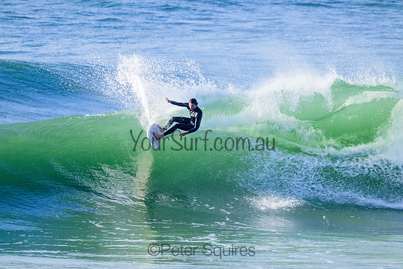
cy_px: 134
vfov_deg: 1.7
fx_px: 8957
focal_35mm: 800
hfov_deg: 2.6
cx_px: 202
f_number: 11
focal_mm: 800
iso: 2500
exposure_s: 1/2000
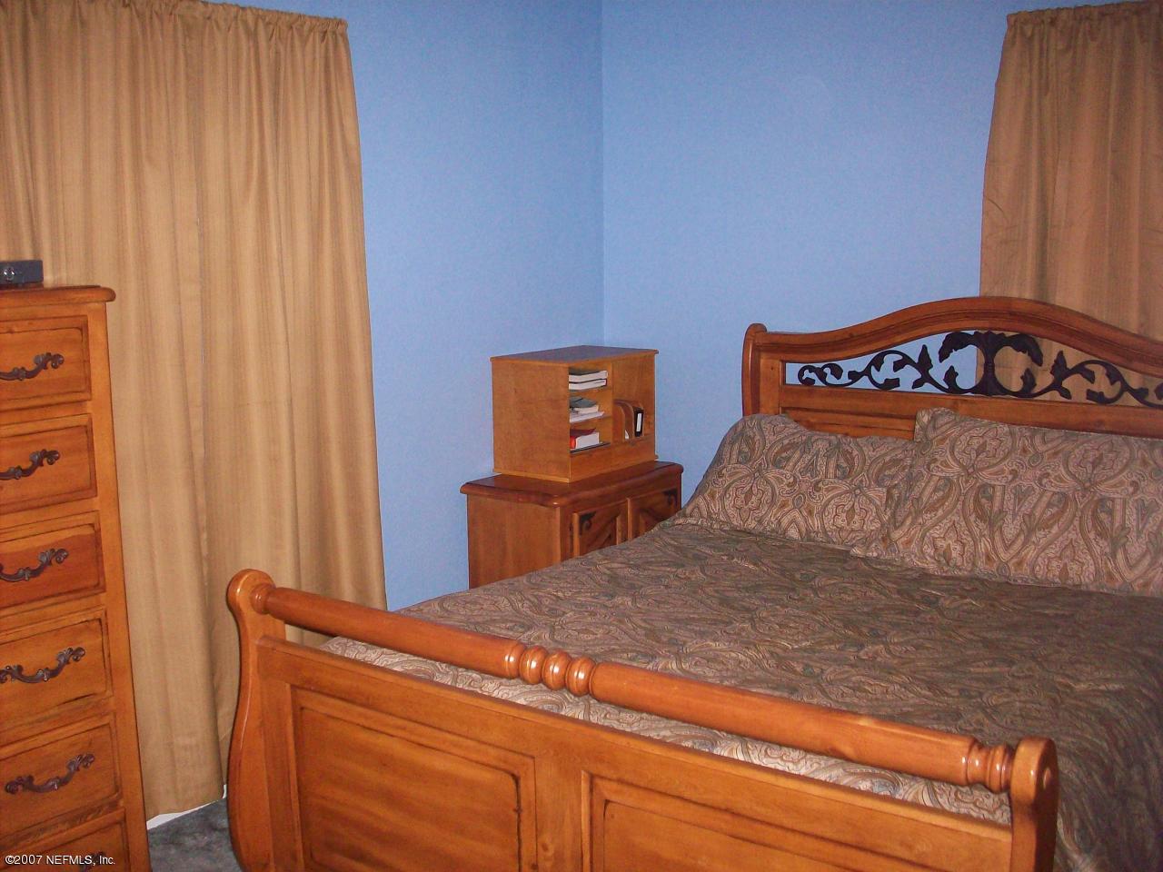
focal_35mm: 37
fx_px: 1243
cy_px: 436
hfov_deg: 50.1
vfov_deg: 38.7
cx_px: 582
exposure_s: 1/64
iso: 200
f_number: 2.8
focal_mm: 6.2
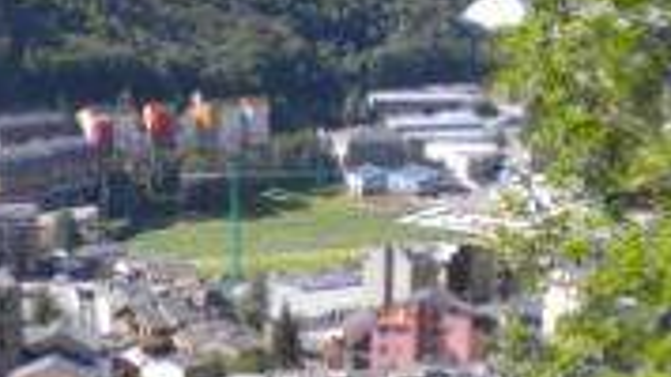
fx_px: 1708
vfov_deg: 12.4
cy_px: 430
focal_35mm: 96
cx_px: 136
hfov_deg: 21.9
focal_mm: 6.3
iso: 80
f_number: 4.6
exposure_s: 1/267
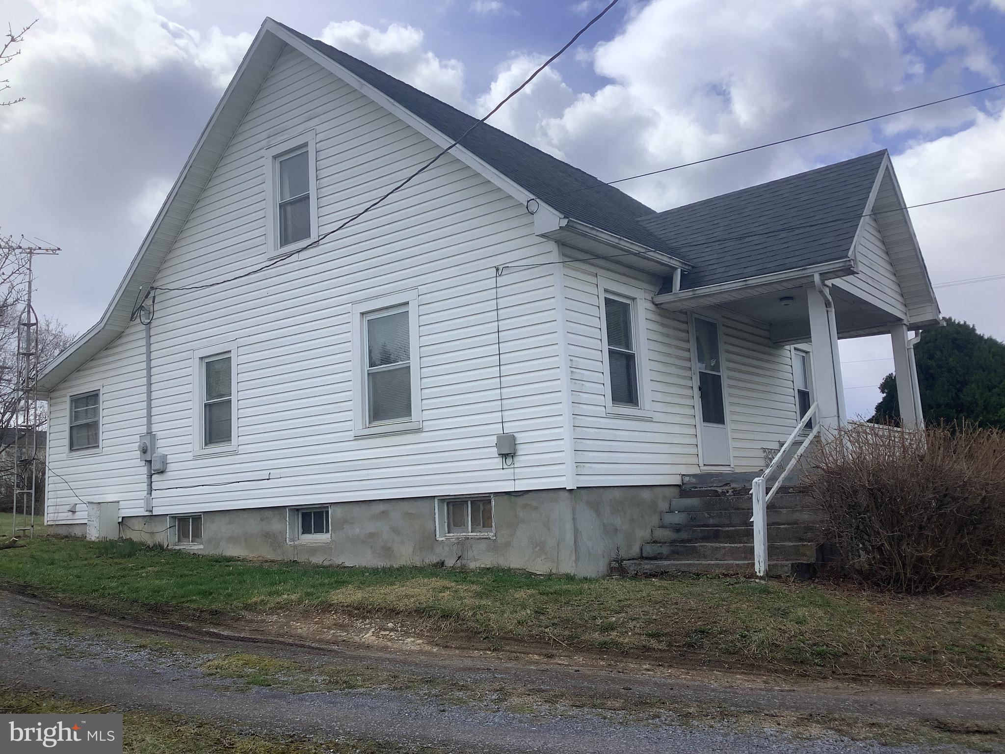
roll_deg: +2.5
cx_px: 502
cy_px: 377
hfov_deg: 58.4
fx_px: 900
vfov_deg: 45.4
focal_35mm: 31
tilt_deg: +5.8
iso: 25
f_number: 2.4
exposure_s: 1/702
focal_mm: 3.3
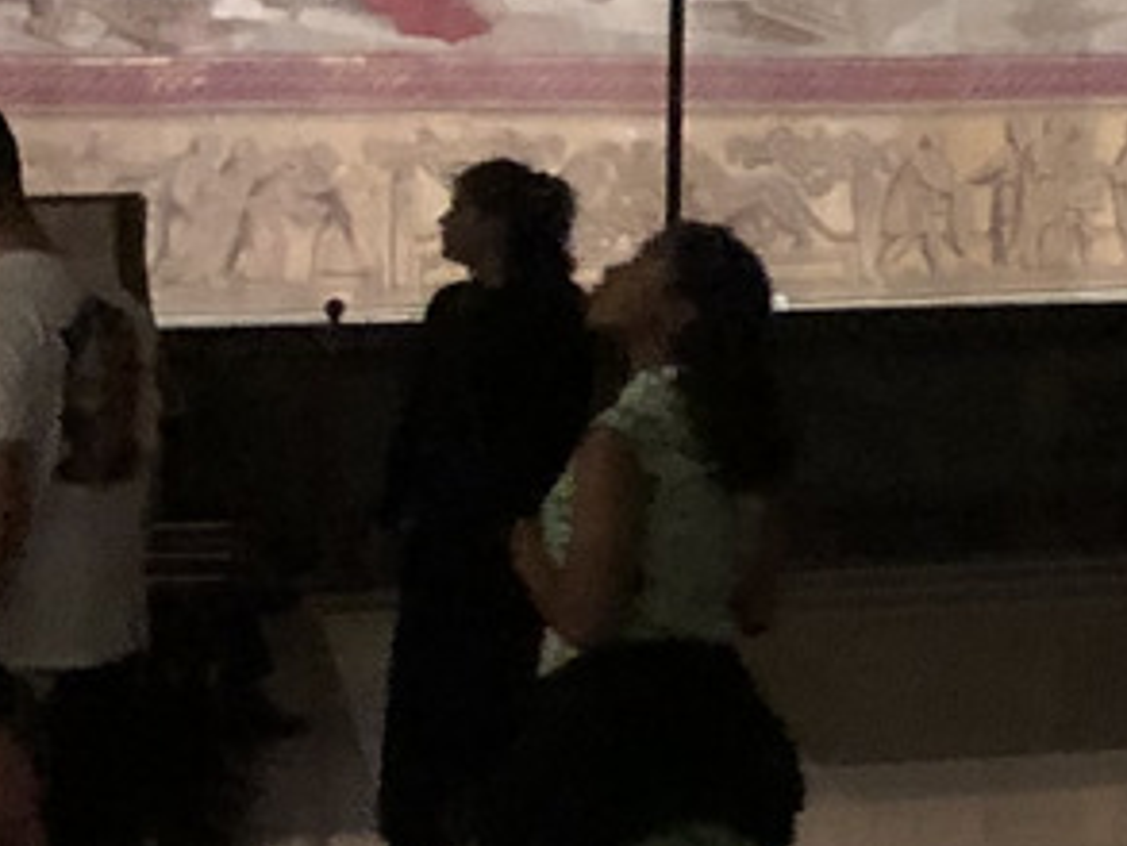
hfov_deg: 11.2
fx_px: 4983
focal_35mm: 153
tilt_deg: +4.4
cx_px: 2527
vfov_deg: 9.5
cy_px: -265
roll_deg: +1.6
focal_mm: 4
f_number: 1.8
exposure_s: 1/4
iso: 125
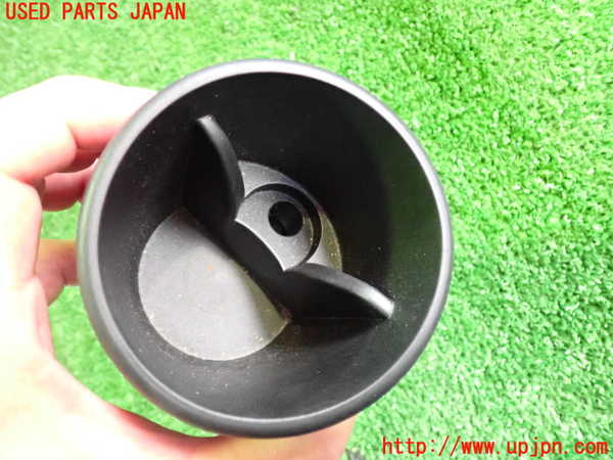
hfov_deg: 60.0
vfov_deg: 46.8
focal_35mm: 30
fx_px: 531
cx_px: 306
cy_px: 230
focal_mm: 5.4
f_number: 2.3
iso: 2500
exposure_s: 1/100
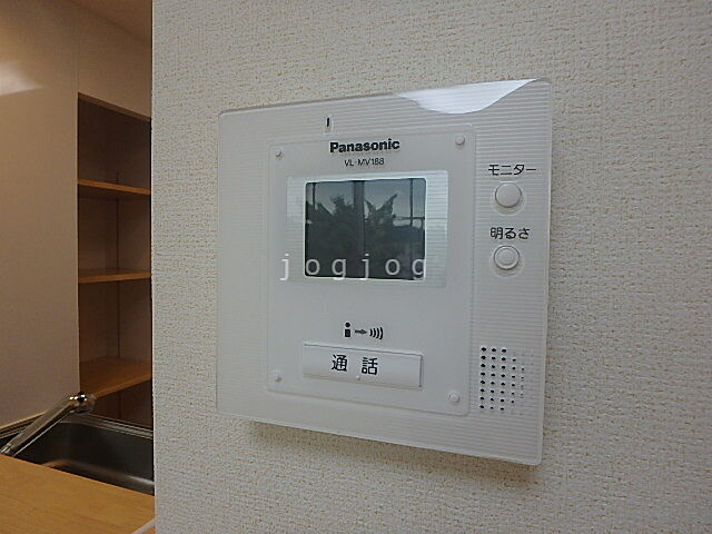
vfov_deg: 63.4
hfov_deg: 79.0
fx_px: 432
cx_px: 356
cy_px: 267
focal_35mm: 21
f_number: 3.5
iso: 125
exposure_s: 1/60
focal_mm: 3.7
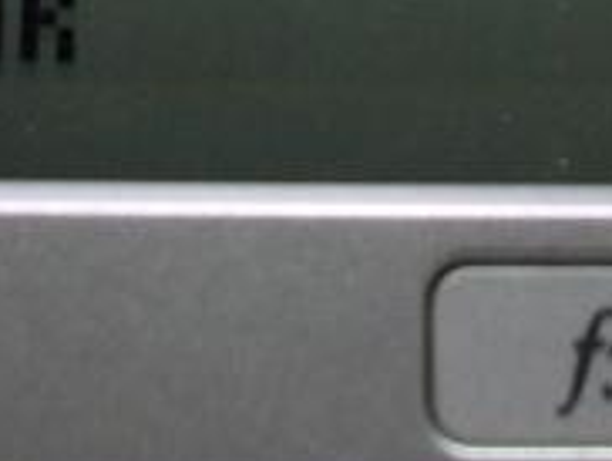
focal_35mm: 180
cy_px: -515
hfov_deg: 10.9
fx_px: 3187
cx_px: 471
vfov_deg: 7.8
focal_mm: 5.7
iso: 80
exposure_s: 1/82
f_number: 2.9
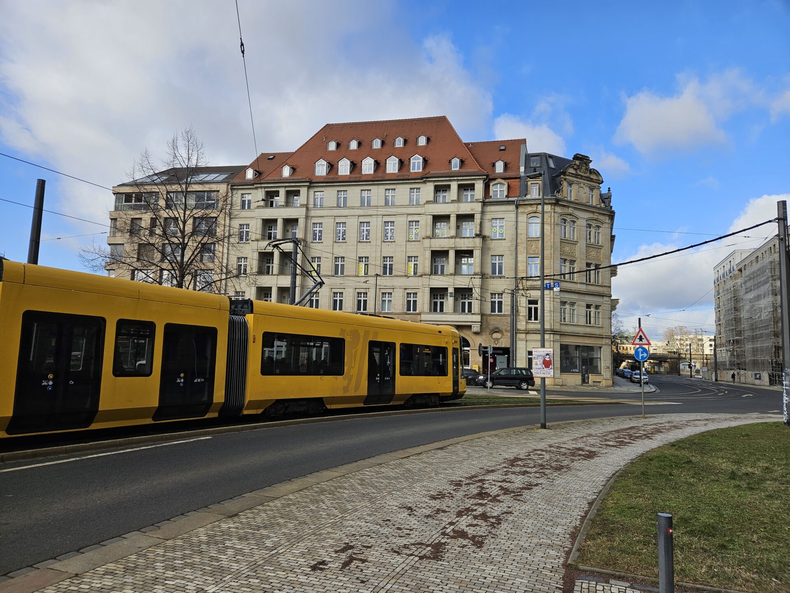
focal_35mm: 23
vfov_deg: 58.9
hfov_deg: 73.9
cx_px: 395
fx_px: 525
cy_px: 296
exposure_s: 1/1509
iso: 32
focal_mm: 5.4
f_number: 1.8
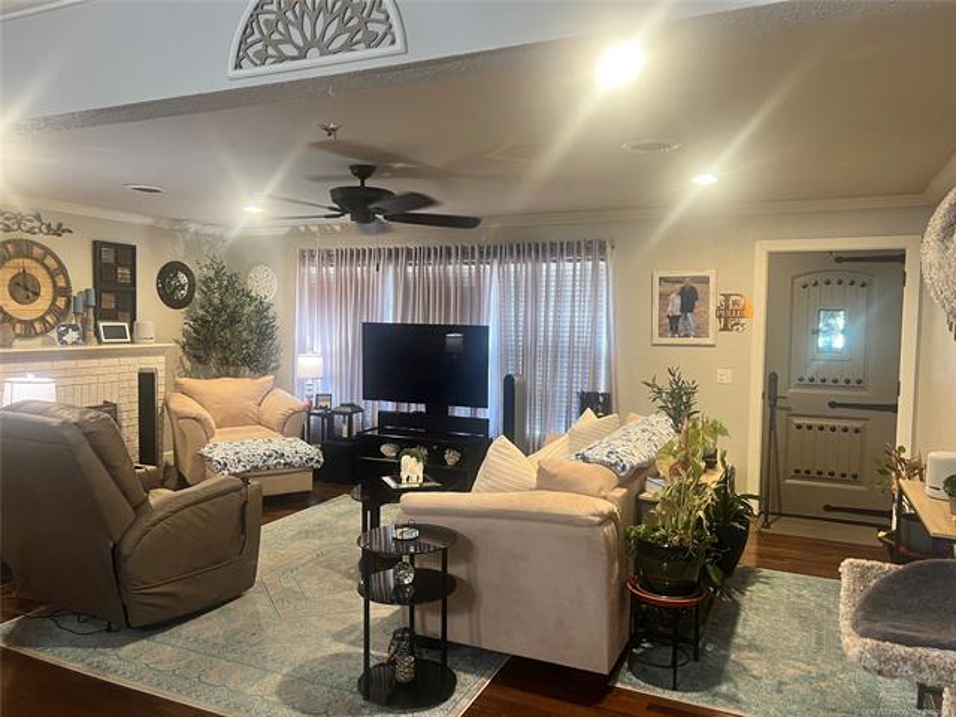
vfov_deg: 53.1
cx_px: 478
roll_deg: -0.3
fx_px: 718
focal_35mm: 26
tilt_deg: -4.5
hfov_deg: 67.3
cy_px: 358
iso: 320
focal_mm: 5.7
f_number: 1.5
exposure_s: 1/60
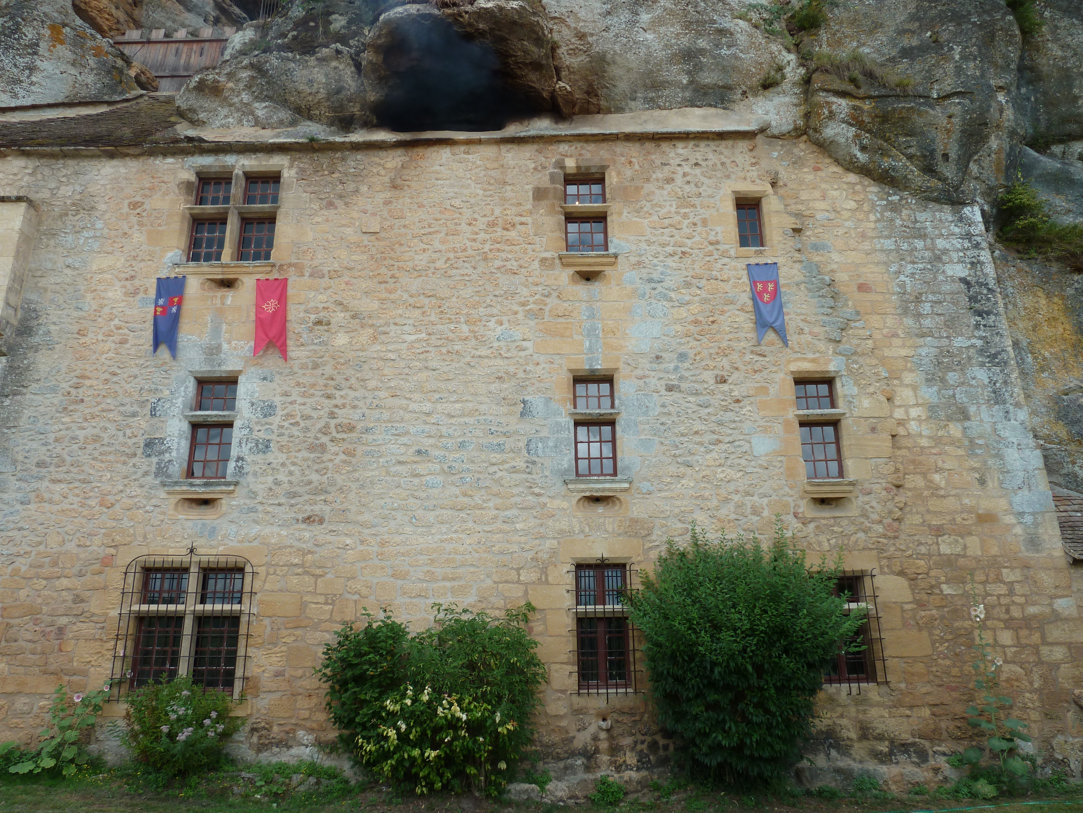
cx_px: 542
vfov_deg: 54.9
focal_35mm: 25
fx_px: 782
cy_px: 406
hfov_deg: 69.4
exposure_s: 1/160
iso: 80
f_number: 4
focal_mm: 4.1
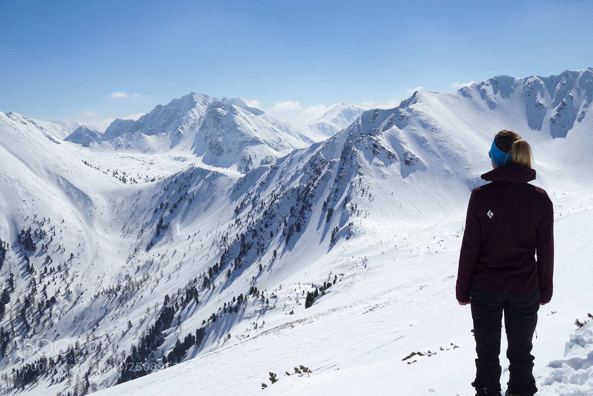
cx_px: 296
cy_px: 198
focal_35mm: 33
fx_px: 544
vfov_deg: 40.0
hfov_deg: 57.2
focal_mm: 12.32
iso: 125
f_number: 8
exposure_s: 1/1250
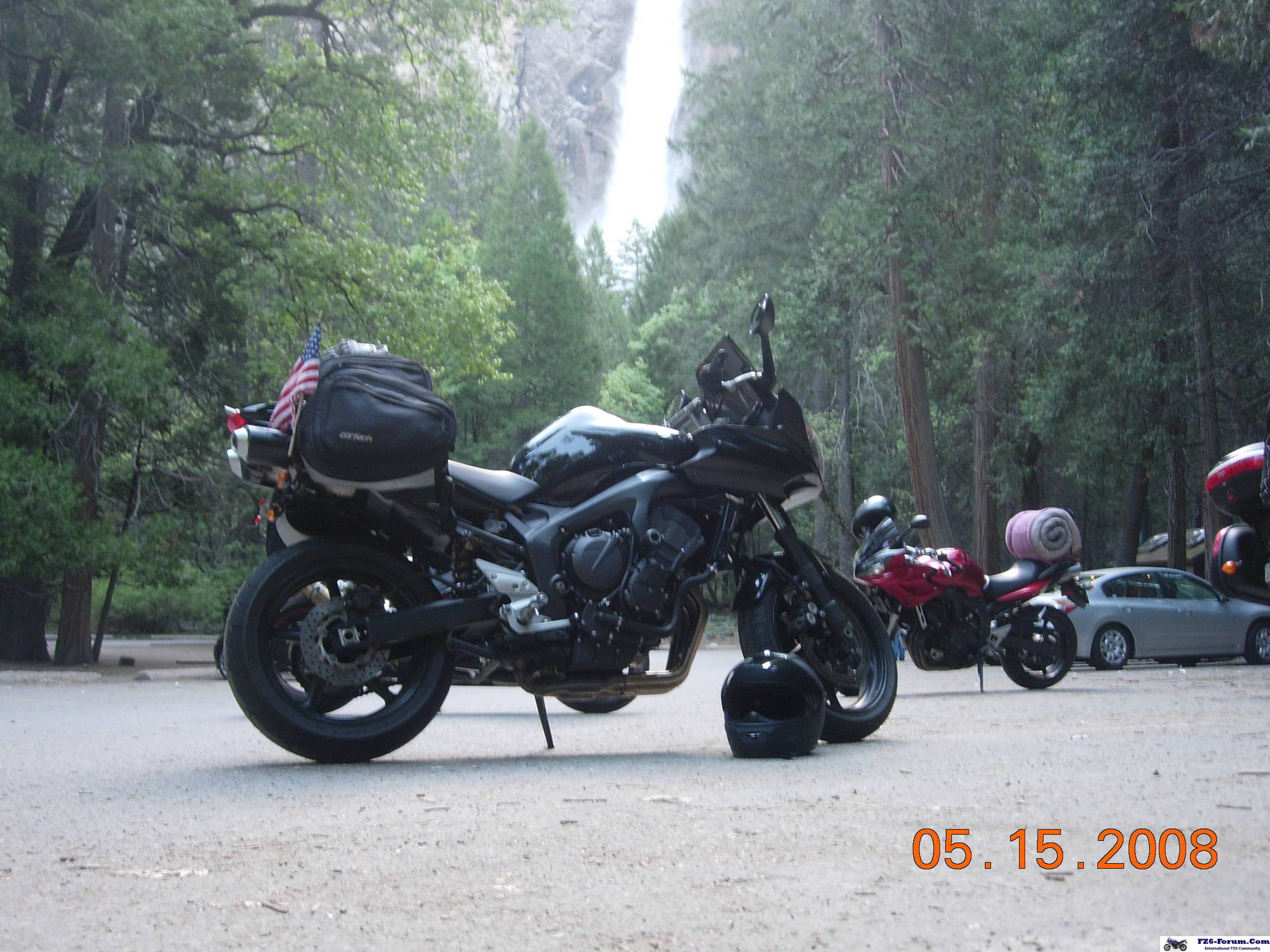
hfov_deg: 45.8
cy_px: 476
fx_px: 1504
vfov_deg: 35.1
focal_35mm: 41
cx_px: 635
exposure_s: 1/32.9
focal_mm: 8.5
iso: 86
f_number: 2.9
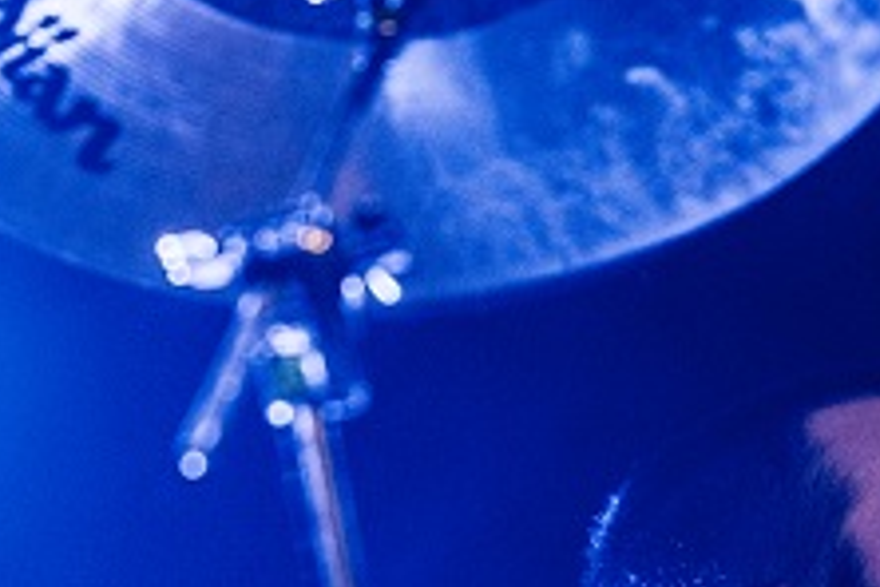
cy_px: 851
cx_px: 539
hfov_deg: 3.5
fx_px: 14274
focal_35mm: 584
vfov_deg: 2.4
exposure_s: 1/100
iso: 2000
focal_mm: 180
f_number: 2.8
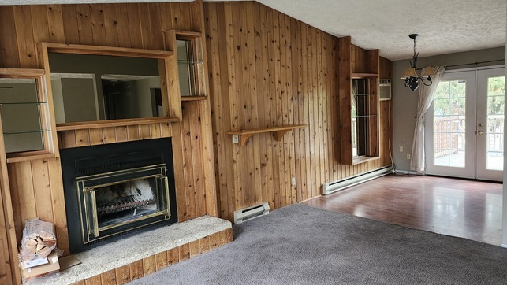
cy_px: 144
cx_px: 249
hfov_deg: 71.9
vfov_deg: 44.4
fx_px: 350
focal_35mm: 26
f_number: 1.8
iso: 800
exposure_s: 1/60
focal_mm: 5.54
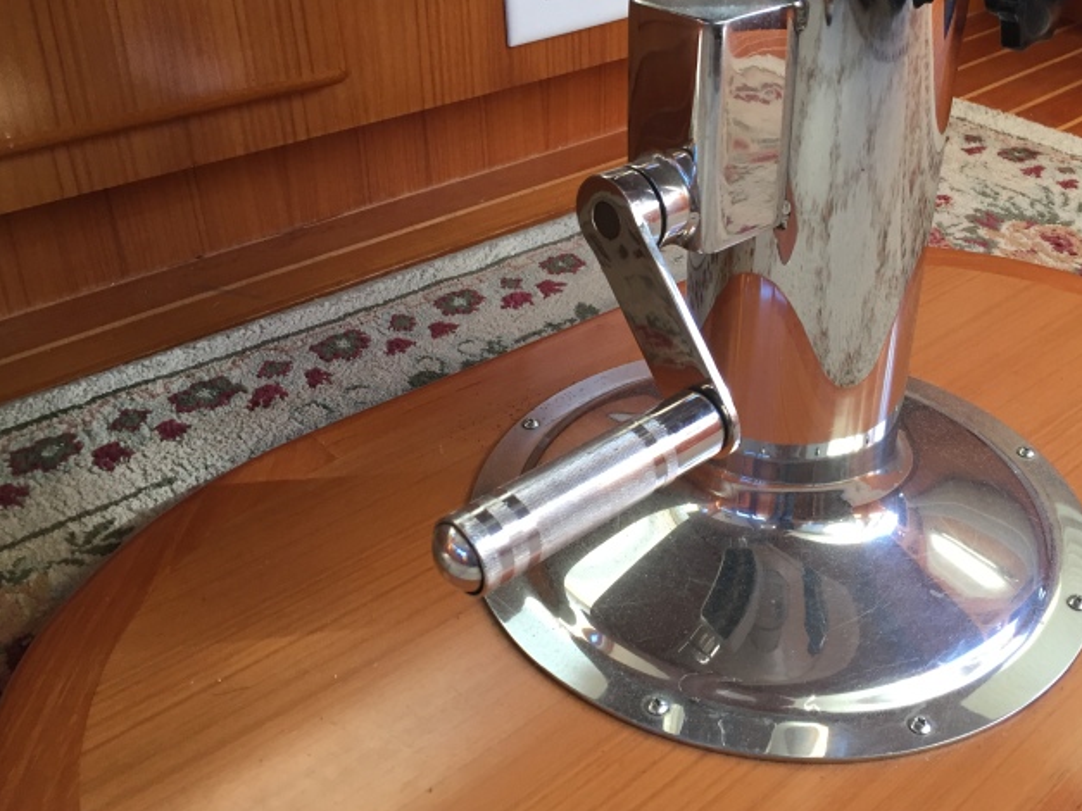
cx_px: 676
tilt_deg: -30.5
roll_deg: +0.5
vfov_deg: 38.6
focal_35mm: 37
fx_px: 1156
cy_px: 350
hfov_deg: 49.7
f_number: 2.2
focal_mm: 4.15
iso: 50
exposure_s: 1/30
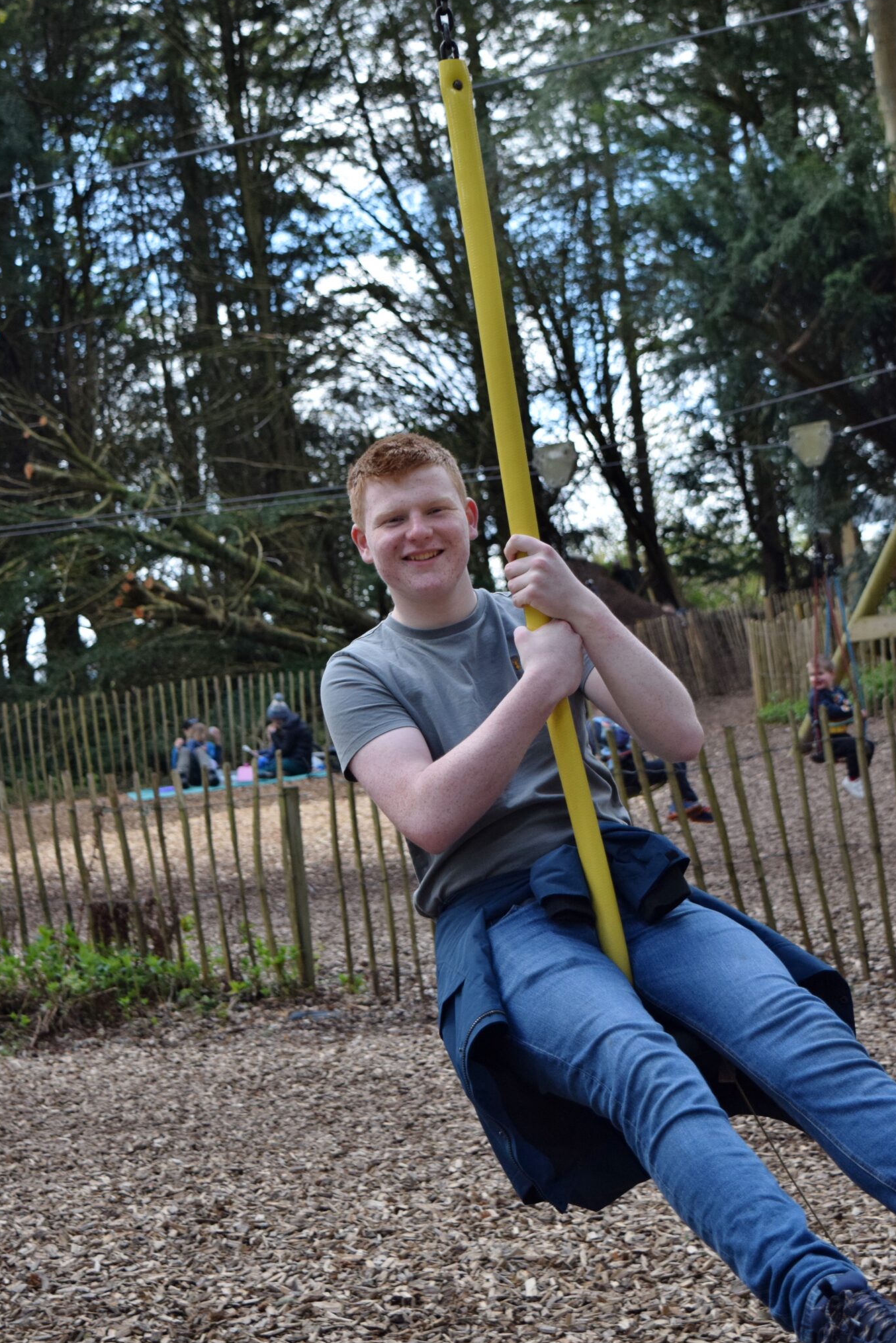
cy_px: 652
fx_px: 2501
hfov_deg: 20.3
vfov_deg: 30.1
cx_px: 464
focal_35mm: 67
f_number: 5
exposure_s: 1/1000
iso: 720
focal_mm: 42
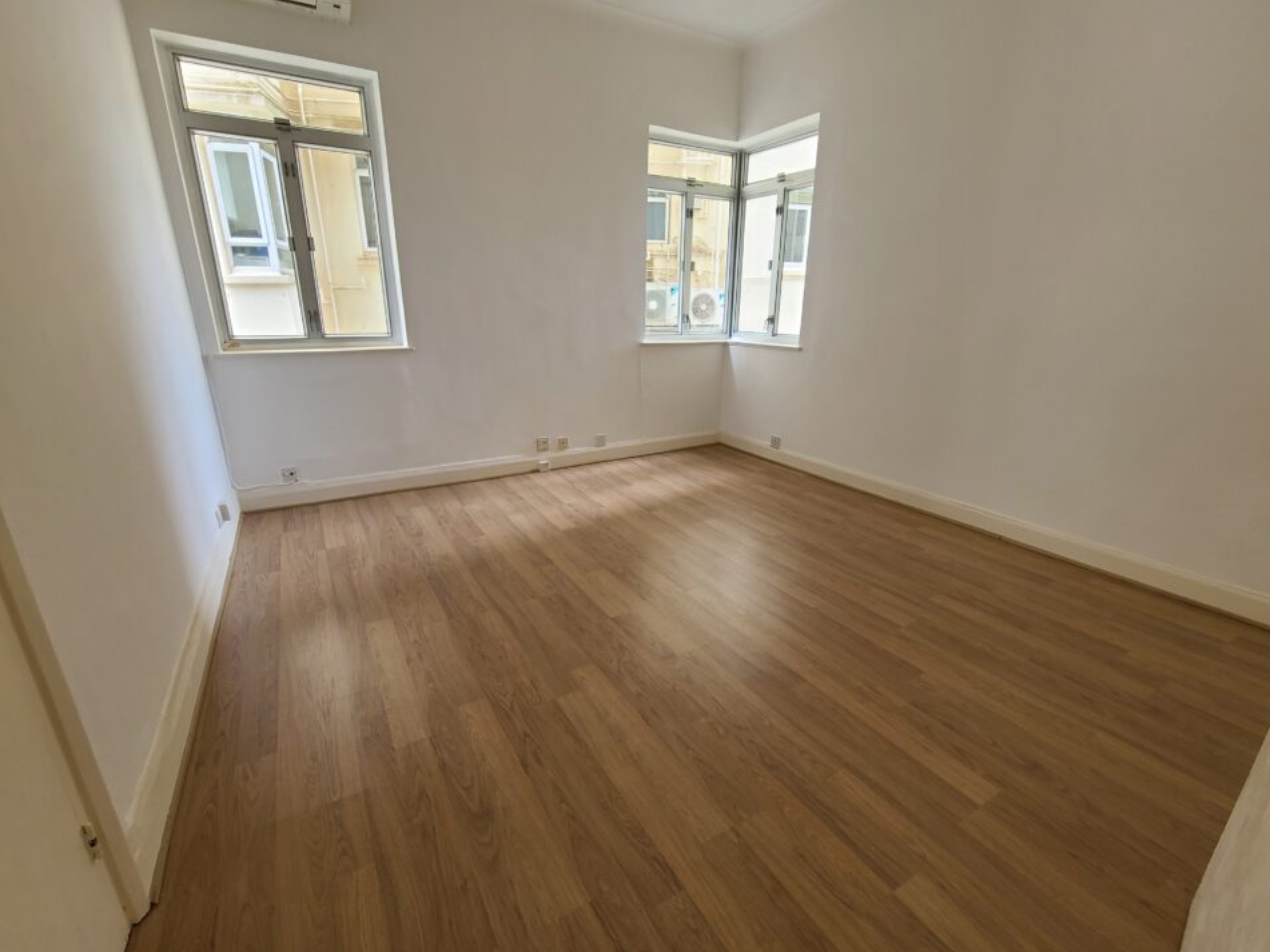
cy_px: 487
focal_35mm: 14
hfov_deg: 102.1
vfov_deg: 85.6
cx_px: 629
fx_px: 514
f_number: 2.2
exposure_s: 1/50
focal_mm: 2.2
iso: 80
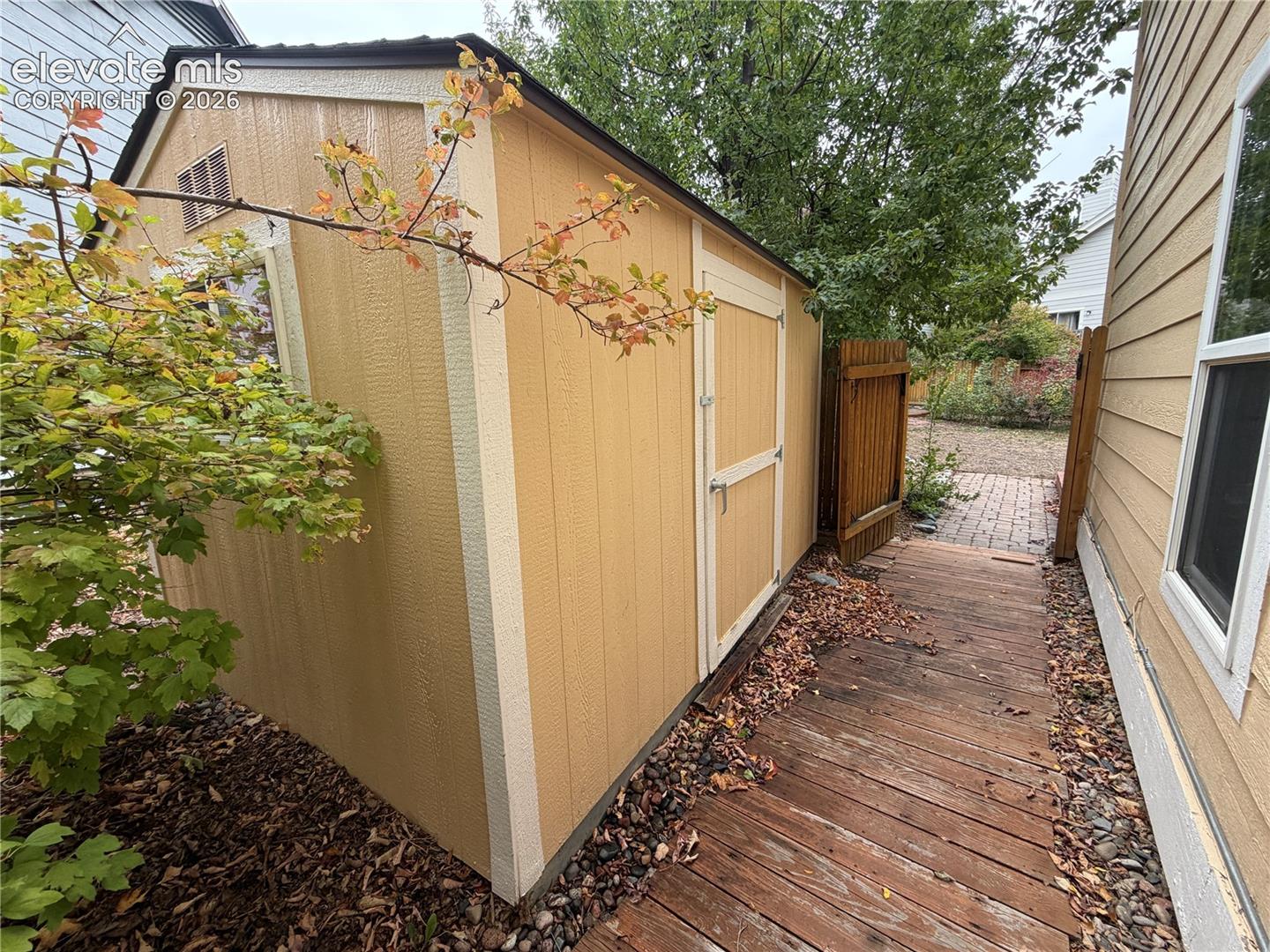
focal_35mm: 14
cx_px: 635
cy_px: 476
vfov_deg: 85.7
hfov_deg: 102.1
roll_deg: +1.8
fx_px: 514
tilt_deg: -9.3
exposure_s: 1/121
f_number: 2.2
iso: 80
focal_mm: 2.22
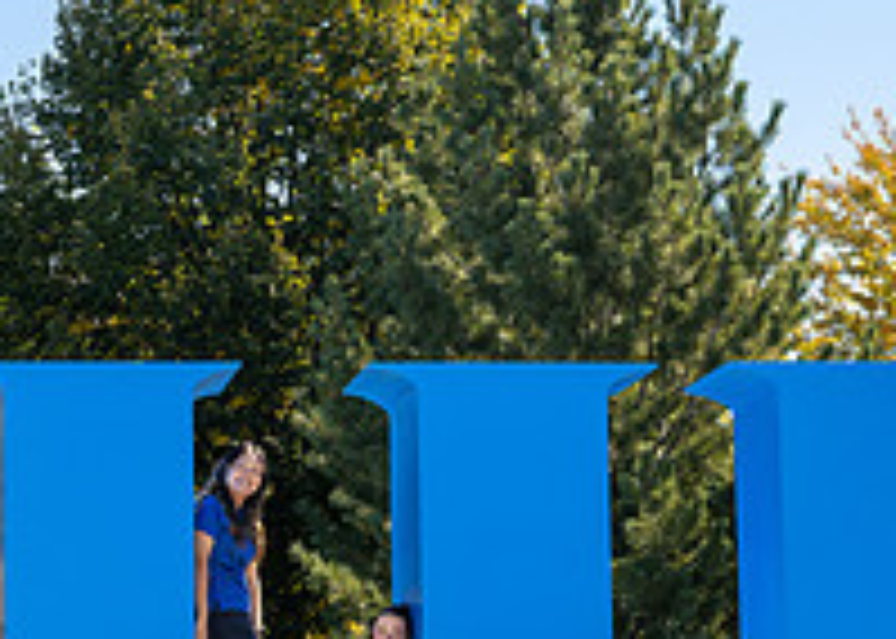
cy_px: 518
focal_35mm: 133
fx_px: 3383
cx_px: -236
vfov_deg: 10.8
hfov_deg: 14.5
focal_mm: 37
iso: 320
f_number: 9
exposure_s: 1/640
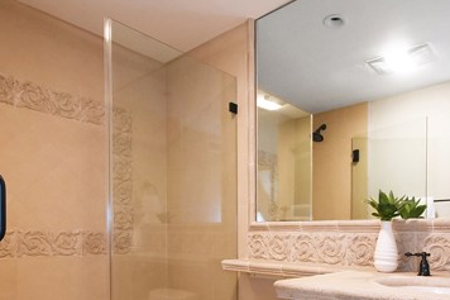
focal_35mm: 27
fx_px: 337
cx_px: 282
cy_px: 239
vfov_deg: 45.5
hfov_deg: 66.4
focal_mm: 10
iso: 1000
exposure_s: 1/10
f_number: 8
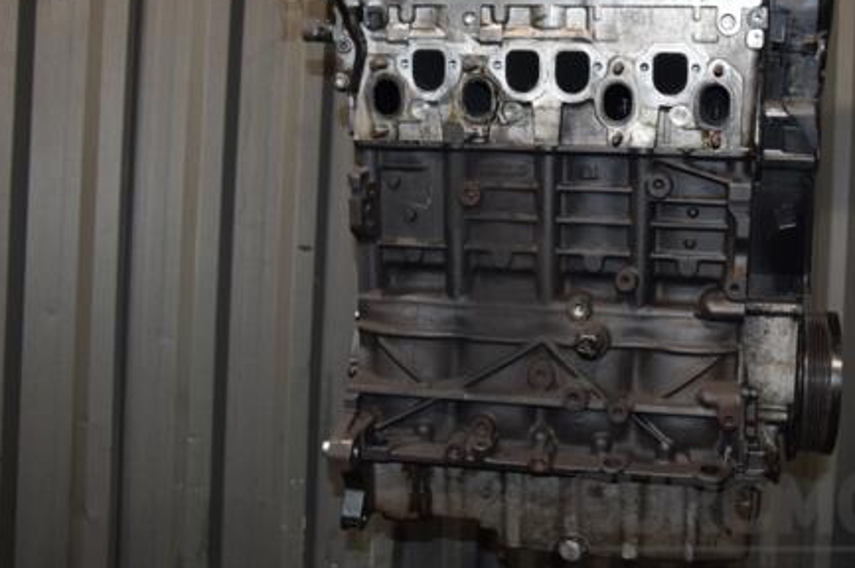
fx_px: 1037
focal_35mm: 44
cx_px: 535
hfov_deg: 44.4
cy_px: 241
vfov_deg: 30.6
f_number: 5
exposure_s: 1/60
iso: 800
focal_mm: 21
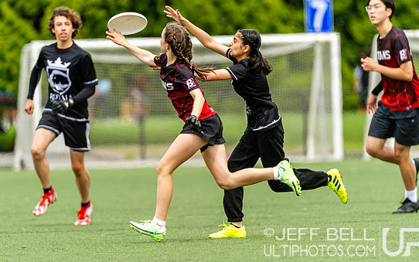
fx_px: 6556
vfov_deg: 2.3
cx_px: 183
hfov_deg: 3.7
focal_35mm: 574
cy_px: 129
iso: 220
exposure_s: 1/1000
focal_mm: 380
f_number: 4
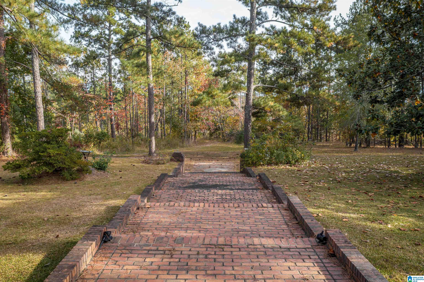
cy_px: 141
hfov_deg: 65.5
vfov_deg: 46.4
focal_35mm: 28
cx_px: 212
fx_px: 330
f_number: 4
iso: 100
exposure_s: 1/120
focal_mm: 10.26
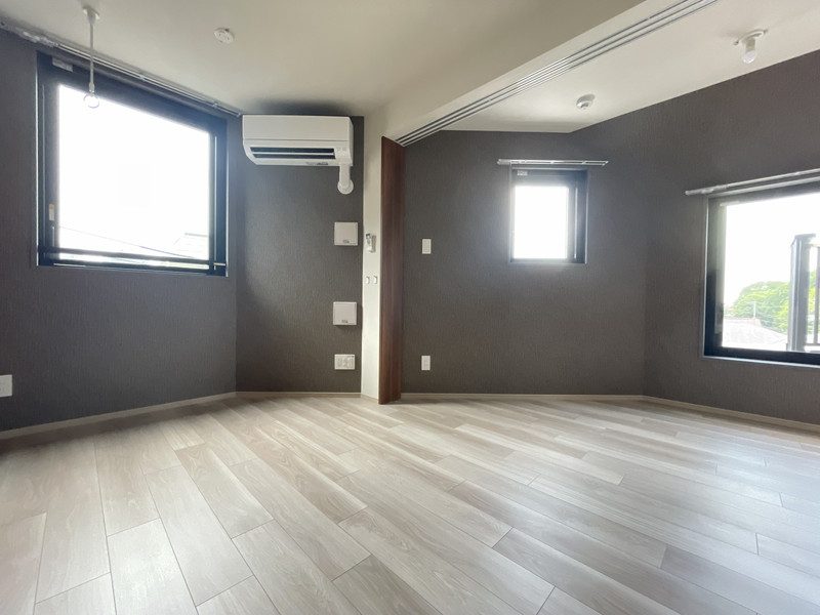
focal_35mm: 14
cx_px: 410
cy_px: 308
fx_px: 332
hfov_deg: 102.1
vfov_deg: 85.7
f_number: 2.4
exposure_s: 1/78
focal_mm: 1.55
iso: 320
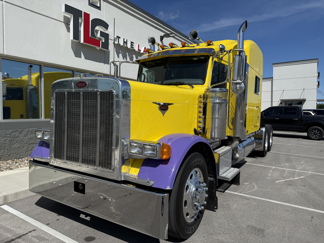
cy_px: 122
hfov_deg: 71.6
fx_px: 225
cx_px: 162
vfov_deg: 56.8
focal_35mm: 24
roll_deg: +0.2
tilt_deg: -1.5
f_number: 1.78
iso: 80
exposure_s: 1/8130
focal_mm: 6.76
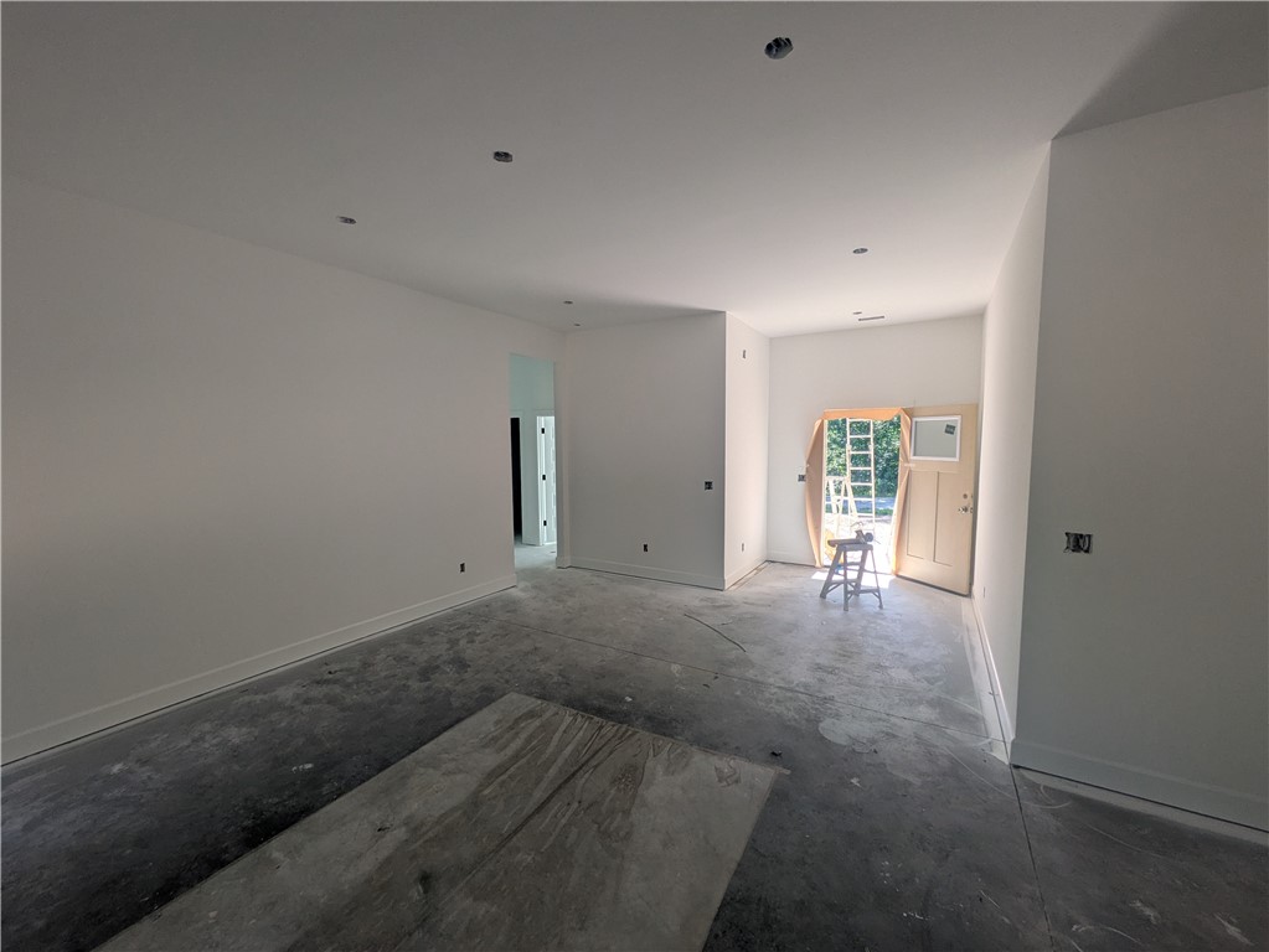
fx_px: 513
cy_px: 476
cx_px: 634
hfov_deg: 102.0
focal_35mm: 14
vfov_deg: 85.7
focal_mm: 1.83
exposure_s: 1/163
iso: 48
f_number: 2.2
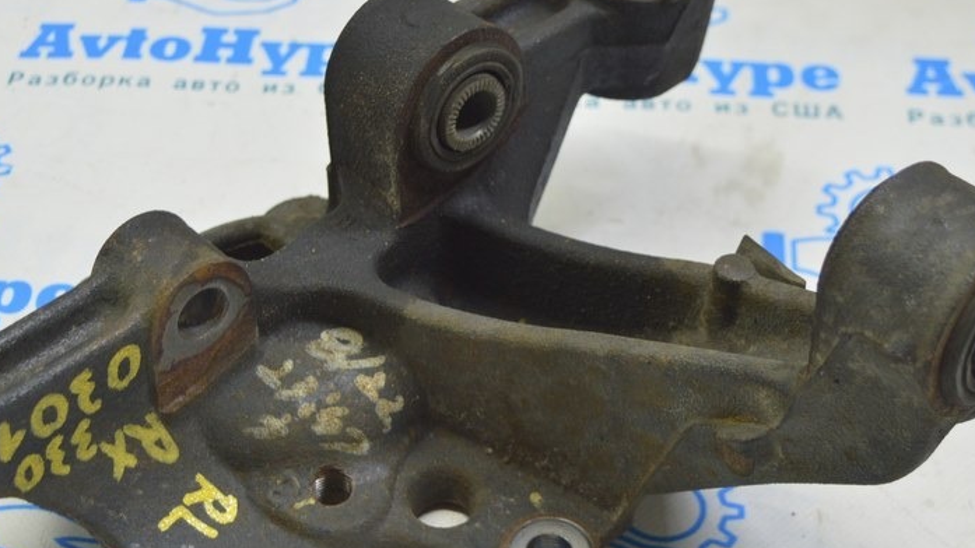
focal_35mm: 81
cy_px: 301
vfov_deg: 15.0
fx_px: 2088
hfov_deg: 26.2
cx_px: 408
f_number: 5.6
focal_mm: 35
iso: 400
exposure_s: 1/20
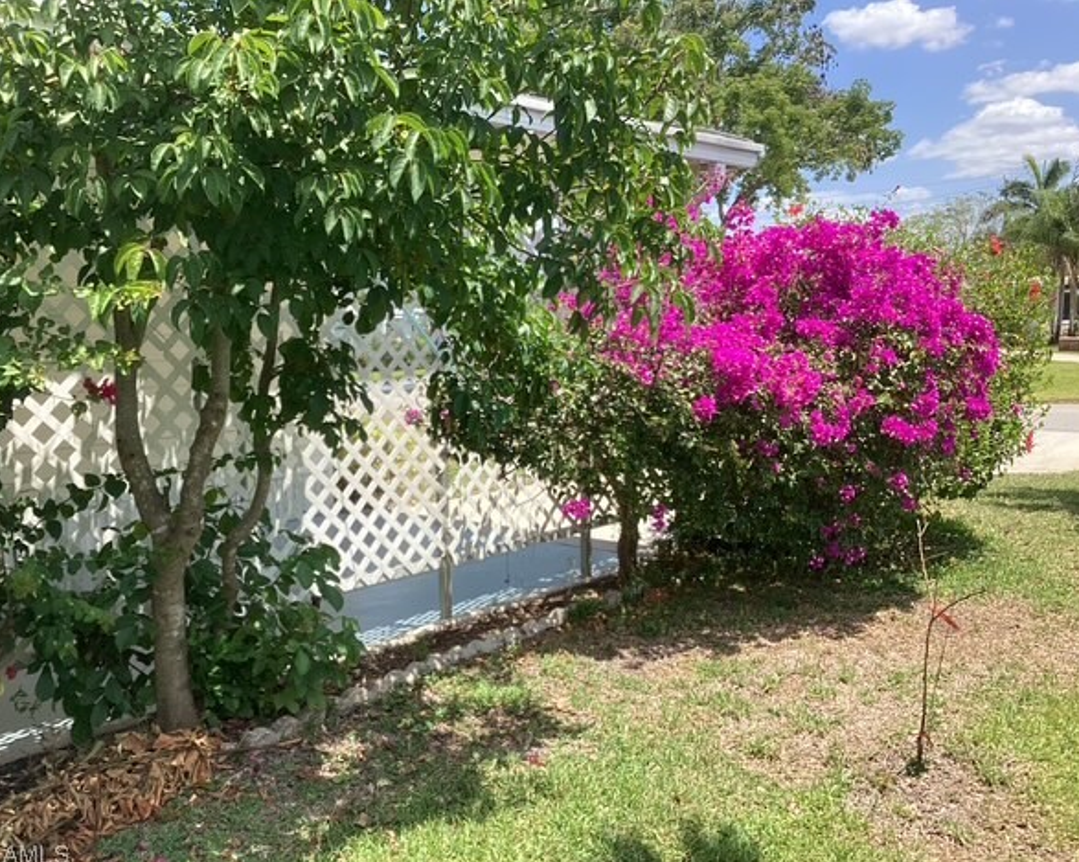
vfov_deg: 44.5
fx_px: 1053
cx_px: 515
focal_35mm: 33
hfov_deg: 54.2
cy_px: 439
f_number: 2.4
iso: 25
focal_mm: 3.3
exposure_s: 1/604
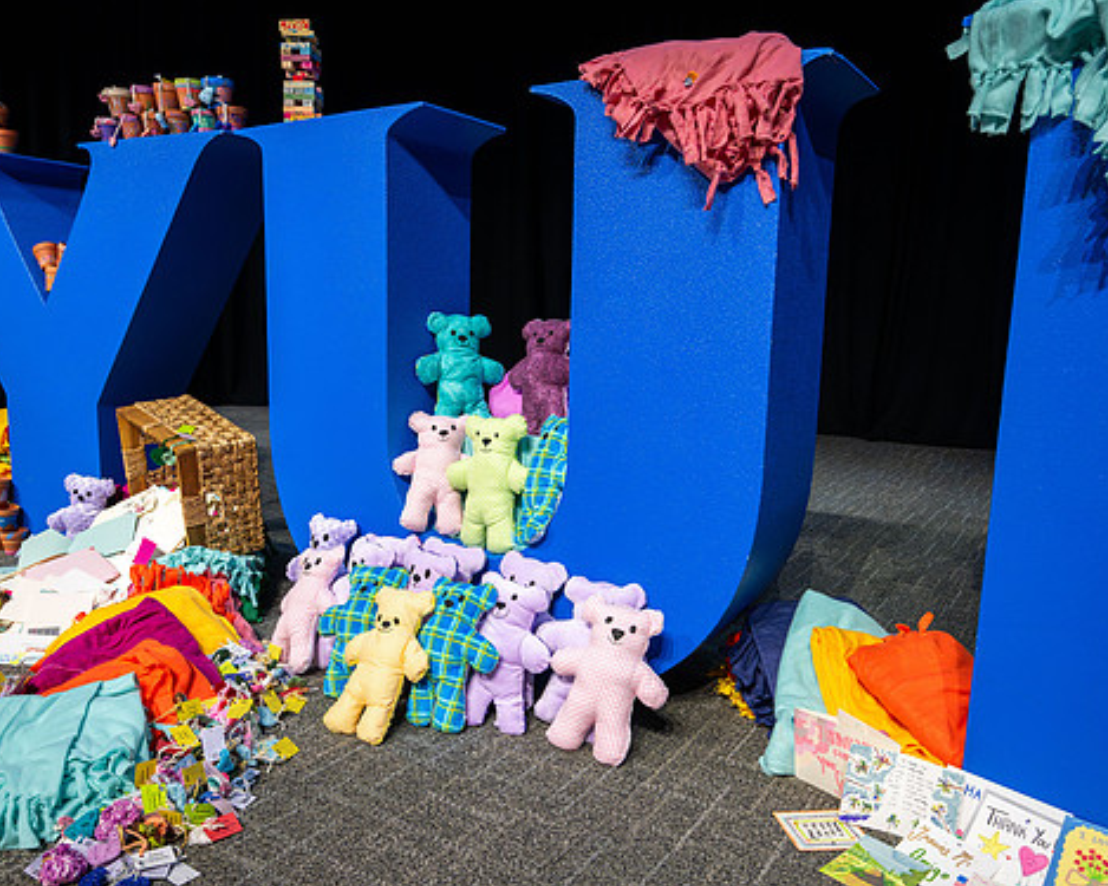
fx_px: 885
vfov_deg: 53.2
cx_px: 550
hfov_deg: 64.1
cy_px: 450
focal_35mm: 27
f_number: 5.6
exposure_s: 1/100
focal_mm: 22.5
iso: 2500
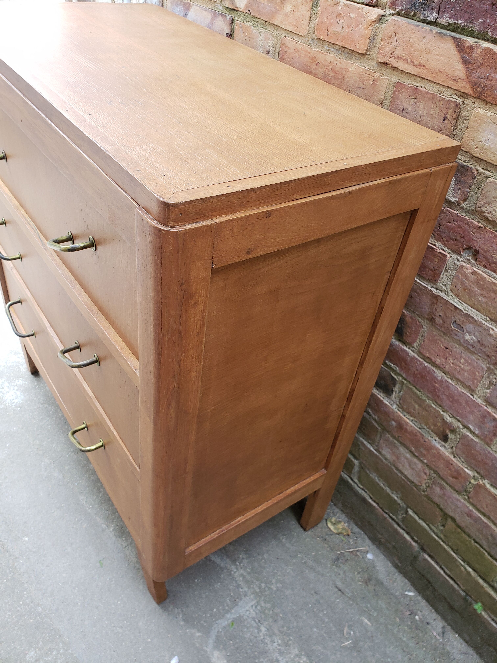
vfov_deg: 67.3
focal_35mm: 26
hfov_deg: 53.1
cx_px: 248
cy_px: 332
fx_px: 498
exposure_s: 1/50
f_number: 2.4
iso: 160
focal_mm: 4.3
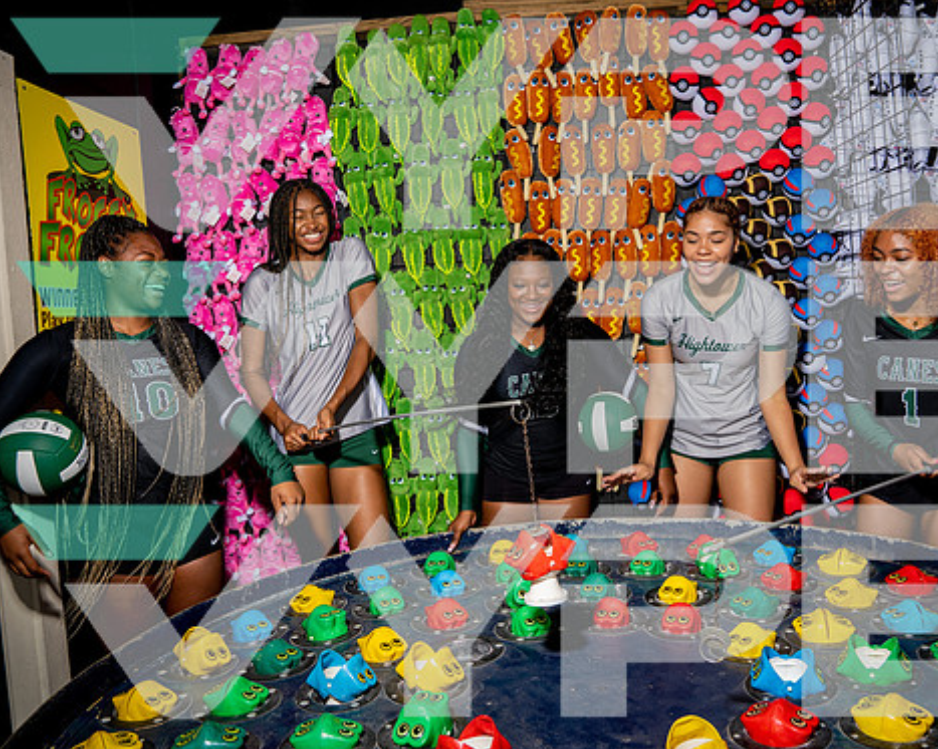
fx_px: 777
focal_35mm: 28
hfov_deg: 62.0
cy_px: 368
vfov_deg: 51.5
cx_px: 528
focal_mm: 24
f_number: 7.1
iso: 100
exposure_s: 1/250
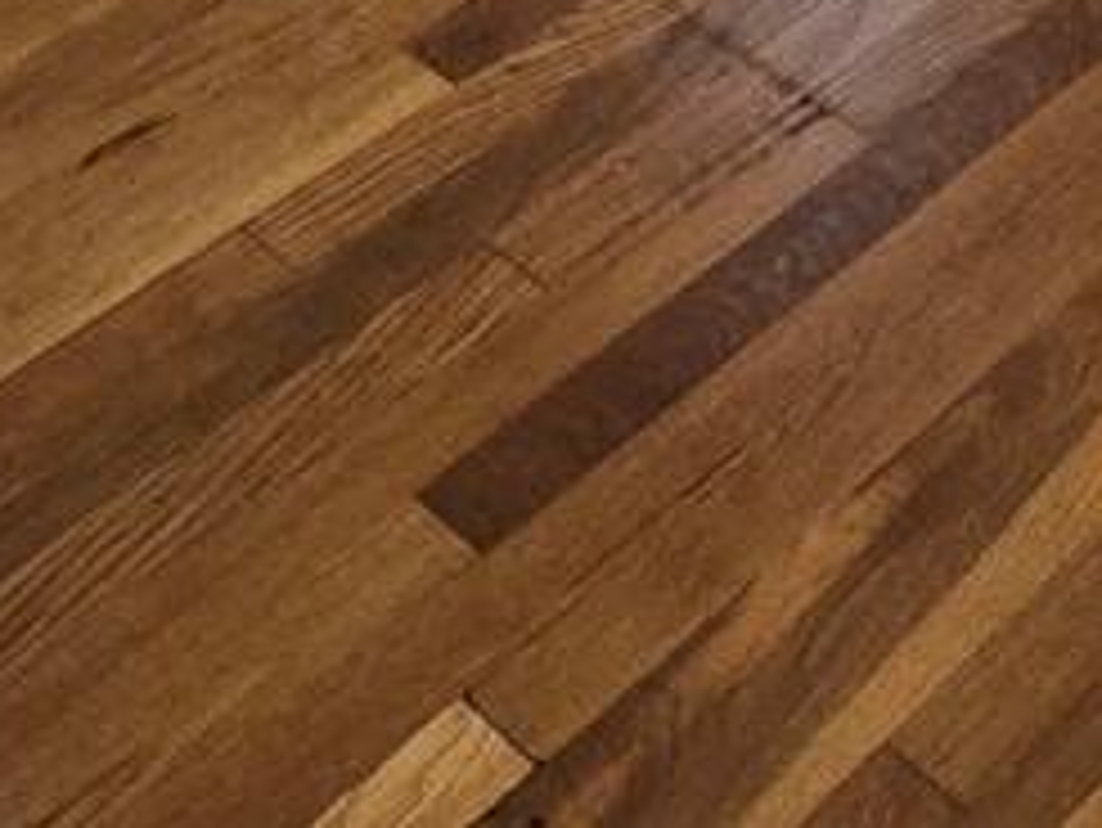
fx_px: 2707
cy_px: -1364
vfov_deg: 12.3
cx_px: 1394
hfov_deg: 21.1
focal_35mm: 85
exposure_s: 1/60
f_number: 2.2
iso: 320
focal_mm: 2.2
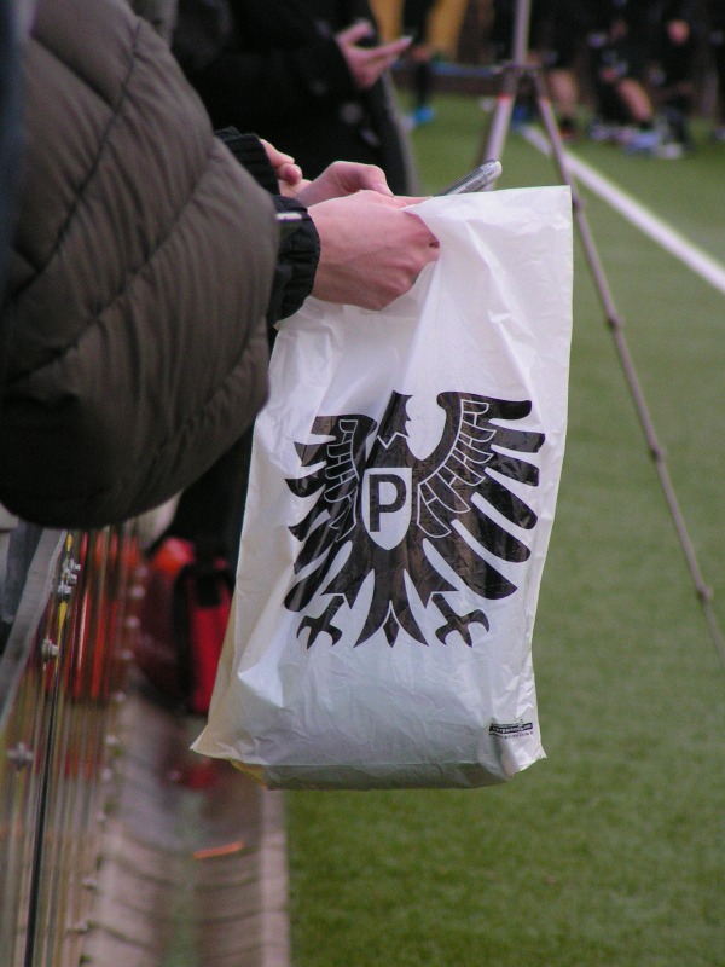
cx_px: 362
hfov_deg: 3.9
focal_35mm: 380
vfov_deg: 5.2
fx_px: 10612
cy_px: 484
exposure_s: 1/400
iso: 200
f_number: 3.5
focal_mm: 58
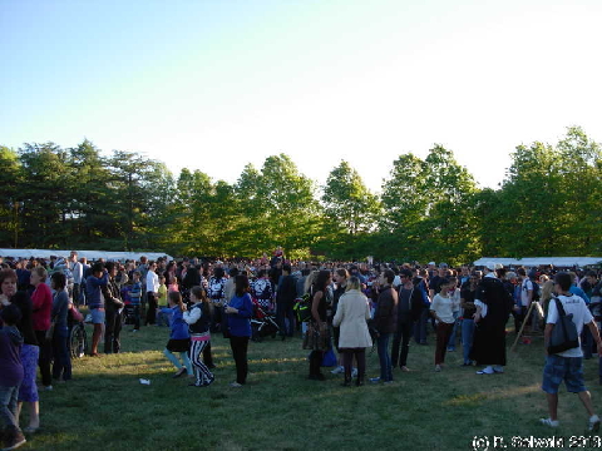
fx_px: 661
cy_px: 226
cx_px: 301
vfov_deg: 37.7
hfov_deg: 49.0
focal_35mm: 38
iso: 79
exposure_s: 1/256
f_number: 2.9
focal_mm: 6.3
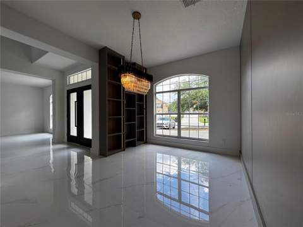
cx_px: 152
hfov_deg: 102.1
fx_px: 123
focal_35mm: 14
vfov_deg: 85.7
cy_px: 114
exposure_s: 1/236
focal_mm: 2.22
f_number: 2.2
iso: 40
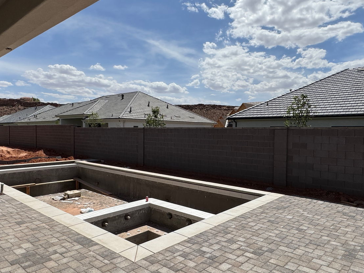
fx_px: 273
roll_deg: -0.5
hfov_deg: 67.3
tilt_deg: -1.5
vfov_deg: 53.0
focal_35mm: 26
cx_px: 179
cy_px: 142
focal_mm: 2.22
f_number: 2.2
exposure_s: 1/3906
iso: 50
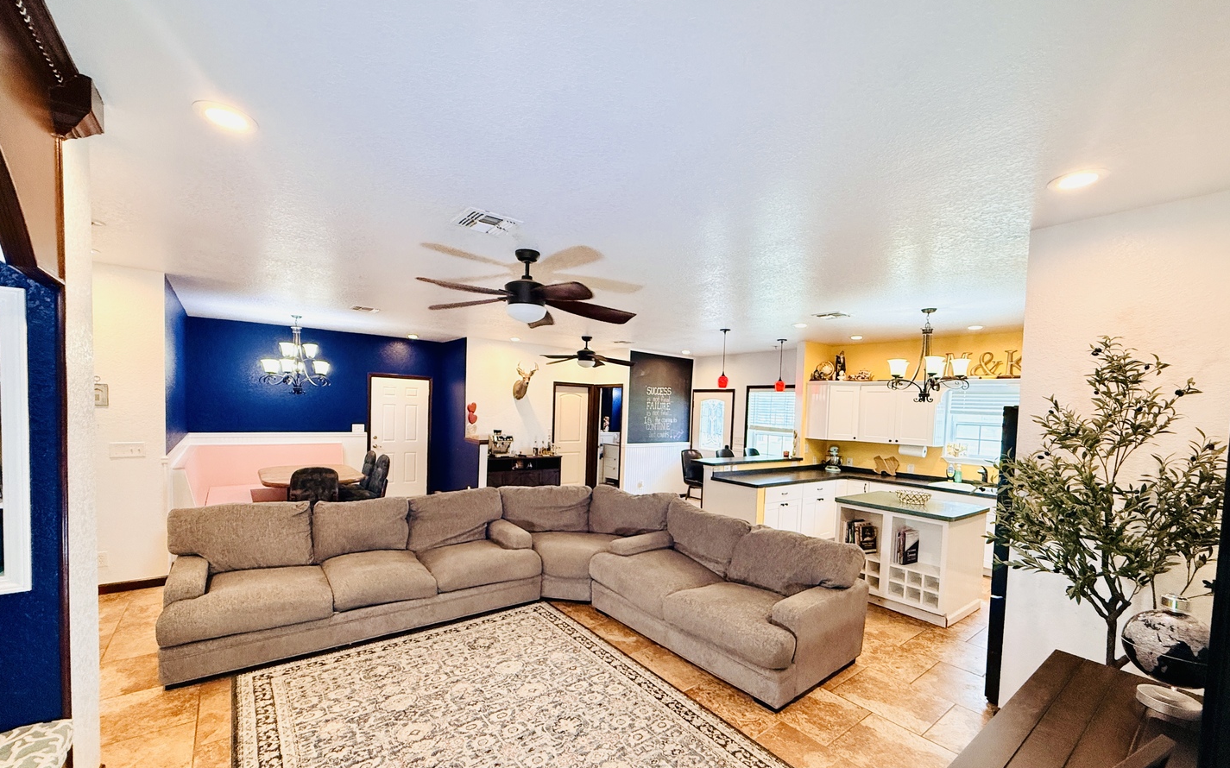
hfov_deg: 101.5
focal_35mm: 15
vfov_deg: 74.5
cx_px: 613
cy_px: 425
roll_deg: -1.8
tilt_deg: -2.7
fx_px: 503
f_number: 2.2
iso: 400
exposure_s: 1/120
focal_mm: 2.22
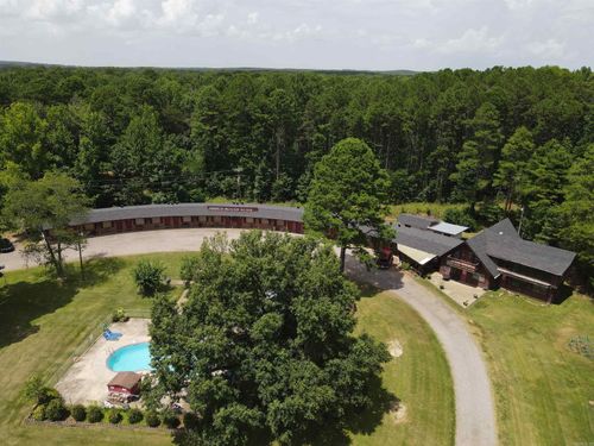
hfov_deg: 71.6
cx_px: 297
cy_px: 223
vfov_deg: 56.8
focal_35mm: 24
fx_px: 412
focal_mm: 4.5
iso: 100
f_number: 2.8
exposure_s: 1/640
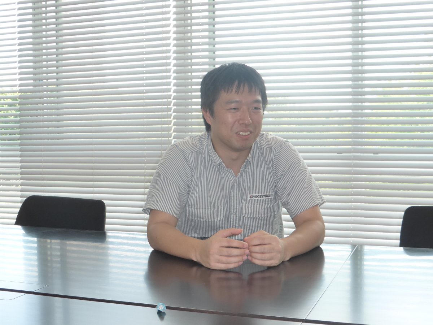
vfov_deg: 30.9
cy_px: 162
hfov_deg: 40.4
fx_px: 588
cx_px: 216
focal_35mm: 47
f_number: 4.2
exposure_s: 1/60
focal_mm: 8.5
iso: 100
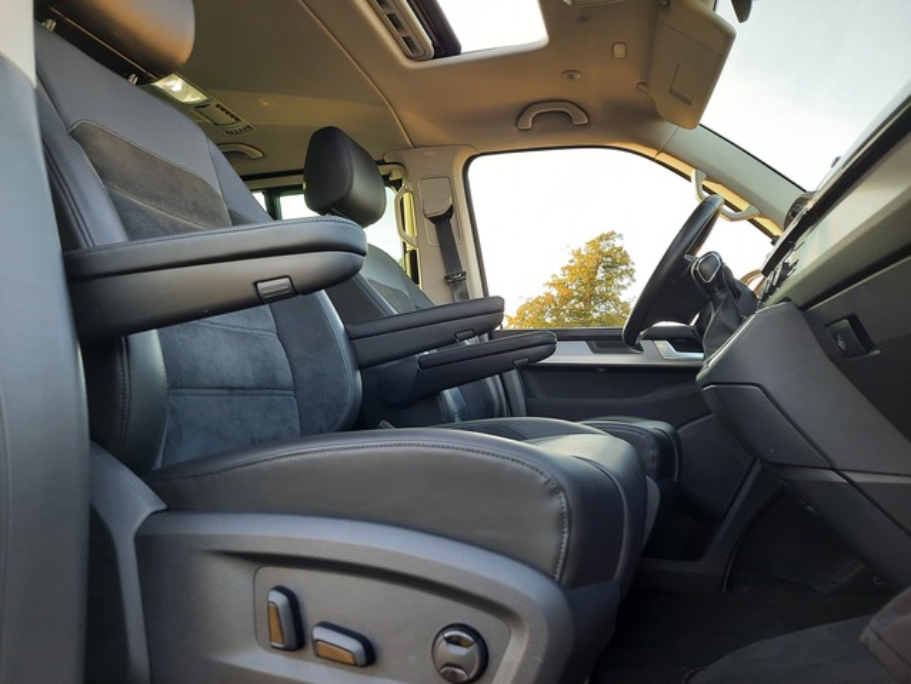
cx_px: 456
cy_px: 342
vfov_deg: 54.9
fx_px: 658
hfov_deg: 69.4
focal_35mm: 25
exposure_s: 1/50
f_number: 2
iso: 50
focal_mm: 4.6
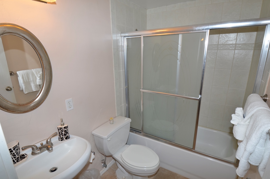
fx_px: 135
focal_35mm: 18
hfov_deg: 90.1
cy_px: 90
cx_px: 135
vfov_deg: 67.1
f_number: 8
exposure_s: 1/125
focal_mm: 12
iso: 200
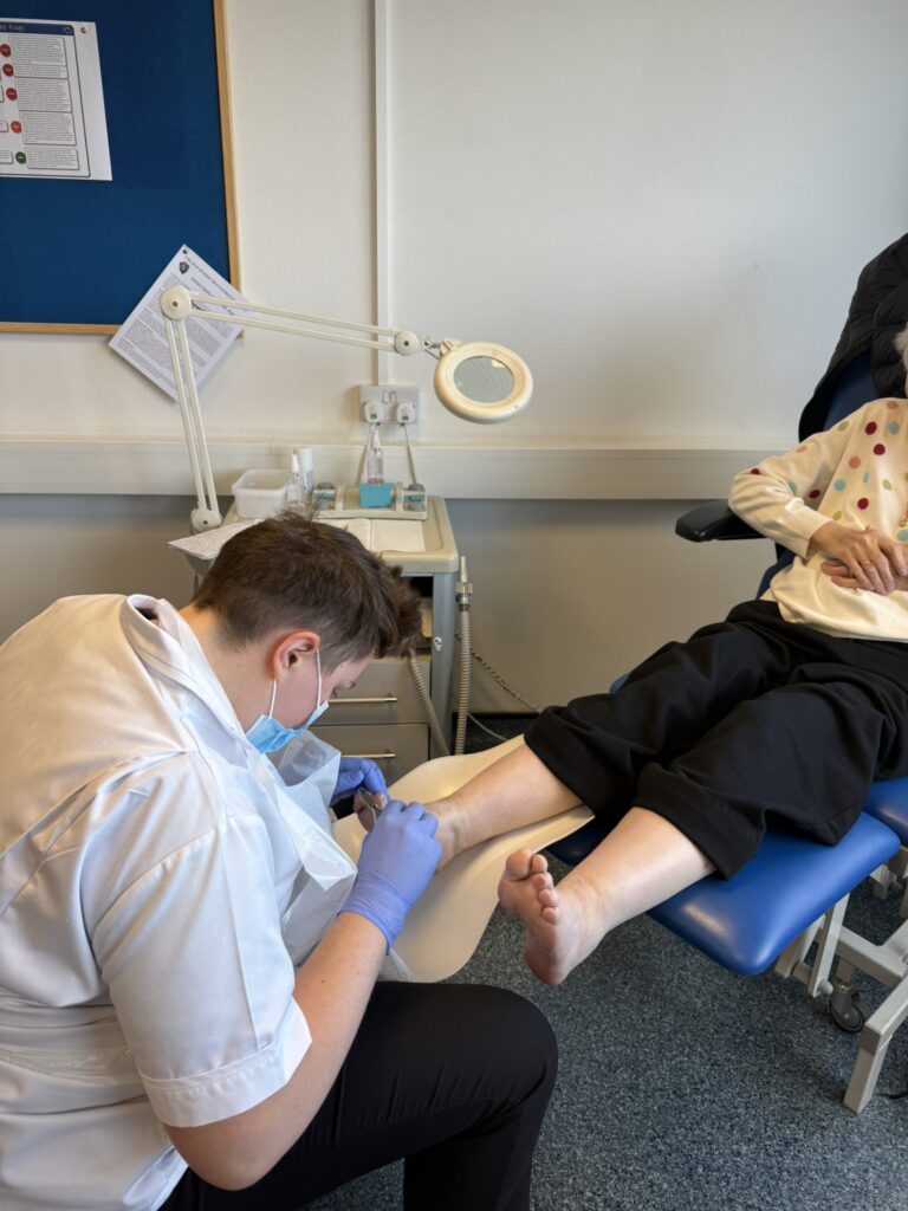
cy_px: 606
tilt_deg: -23.0
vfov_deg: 71.6
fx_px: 839
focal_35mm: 24
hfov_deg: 56.8
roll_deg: -2.2
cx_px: 454
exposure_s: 1/149
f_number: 1.78
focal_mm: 6.76
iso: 64
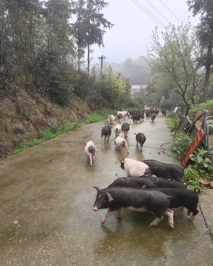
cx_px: 106
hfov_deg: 54.9
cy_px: 147
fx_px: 205
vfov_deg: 65.9
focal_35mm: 26
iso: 50
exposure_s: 1/167
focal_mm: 5.59
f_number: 1.8
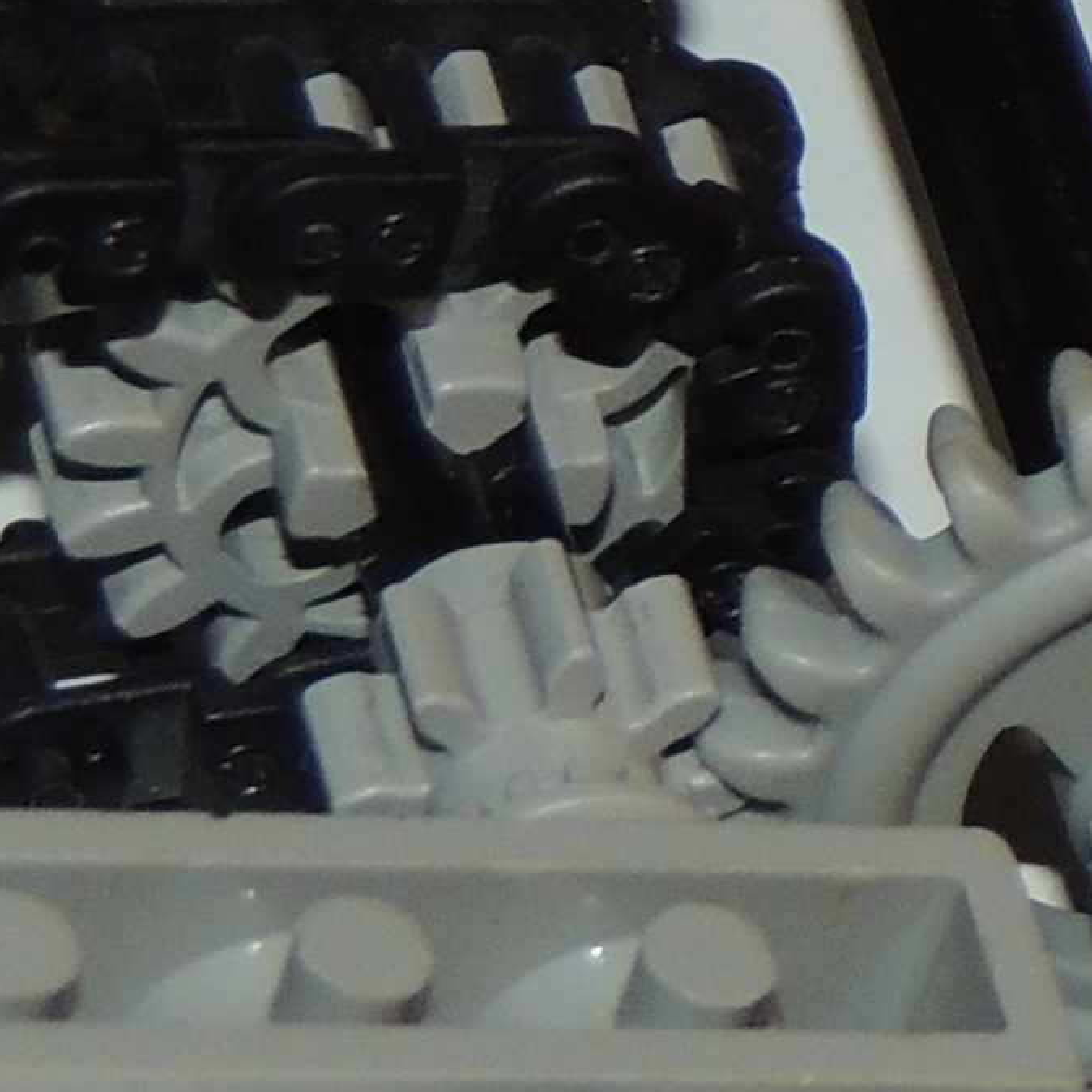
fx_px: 16168
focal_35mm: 453
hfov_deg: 3.8
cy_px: -164
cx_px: 3026
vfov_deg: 3.9
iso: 160
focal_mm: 13.3
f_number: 3.9
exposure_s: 1/60
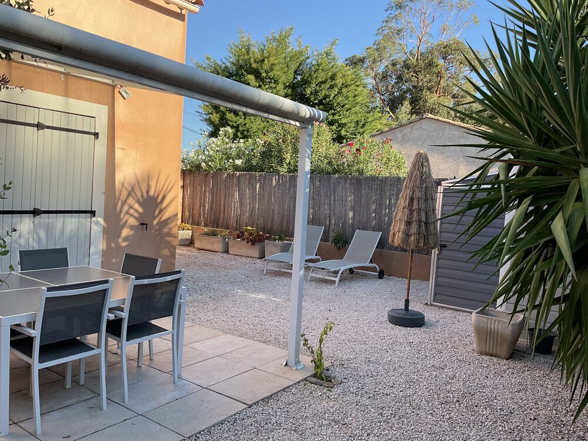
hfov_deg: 61.7
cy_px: 220
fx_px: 493
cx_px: 294
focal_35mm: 29
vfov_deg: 48.2
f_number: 1.8
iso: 16
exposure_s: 1/519
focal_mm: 3
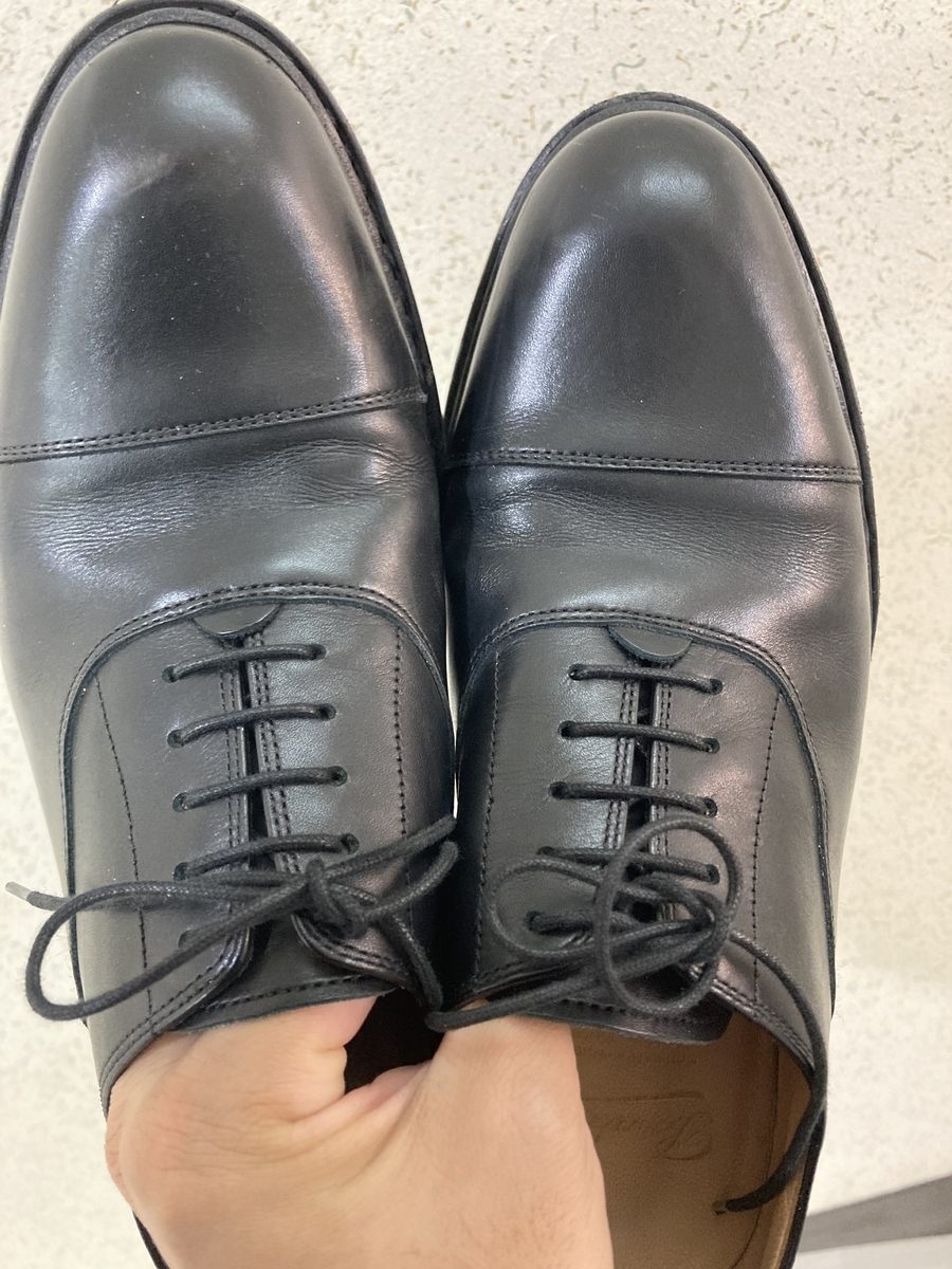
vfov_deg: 63.4
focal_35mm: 28
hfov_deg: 49.7
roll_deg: +3.3
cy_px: 634
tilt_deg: -43.1
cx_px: 476
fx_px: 1027
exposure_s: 1/50
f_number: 1.8
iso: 320
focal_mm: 3.99
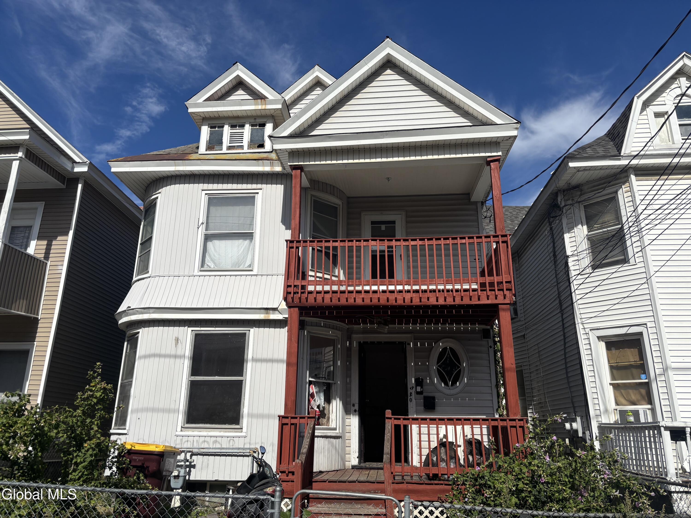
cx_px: 346
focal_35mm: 26
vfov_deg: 53.1
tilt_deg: +18.0
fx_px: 519
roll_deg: -1.0
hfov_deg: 67.3
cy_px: 259
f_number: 1.6
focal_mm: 5.96
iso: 50
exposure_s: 1/5952
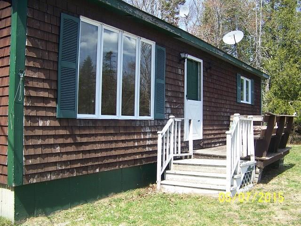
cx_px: 150
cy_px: 113
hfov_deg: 51.4
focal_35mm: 36
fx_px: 313
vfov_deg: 39.7
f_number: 2.8
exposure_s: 1/400
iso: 64
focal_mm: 5.85
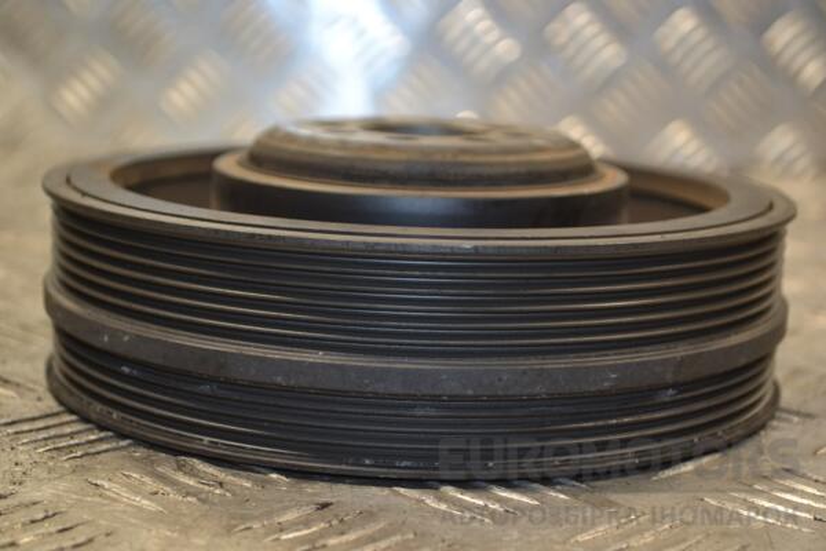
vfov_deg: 19.7
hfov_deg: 29.2
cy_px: 276
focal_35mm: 69
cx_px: 413
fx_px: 1583
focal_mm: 46
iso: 450
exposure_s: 1/60
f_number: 5.3
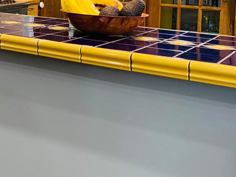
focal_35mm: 65
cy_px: 0
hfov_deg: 28.1
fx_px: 443
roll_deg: -1.9
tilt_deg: -5.9
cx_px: 1
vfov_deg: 21.8
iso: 160
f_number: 1.8
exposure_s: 1/60
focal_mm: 4.25
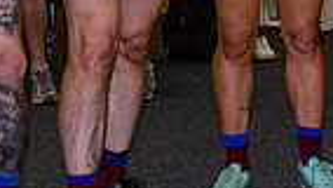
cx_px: 467
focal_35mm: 120
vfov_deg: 9.7
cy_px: -129
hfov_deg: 16.6
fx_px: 1060
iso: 400
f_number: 2.8
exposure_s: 1/160
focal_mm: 16
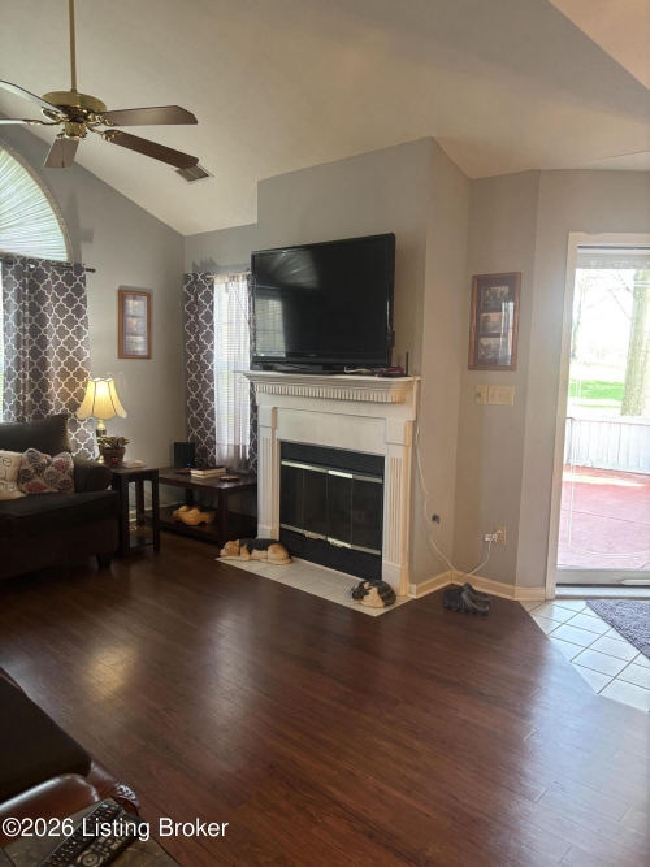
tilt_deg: -7.1
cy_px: 434
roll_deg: -1.2
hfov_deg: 53.0
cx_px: 325
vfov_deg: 67.3
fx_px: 651
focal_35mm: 26
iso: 320
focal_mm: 5.96
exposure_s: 1/60
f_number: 1.6
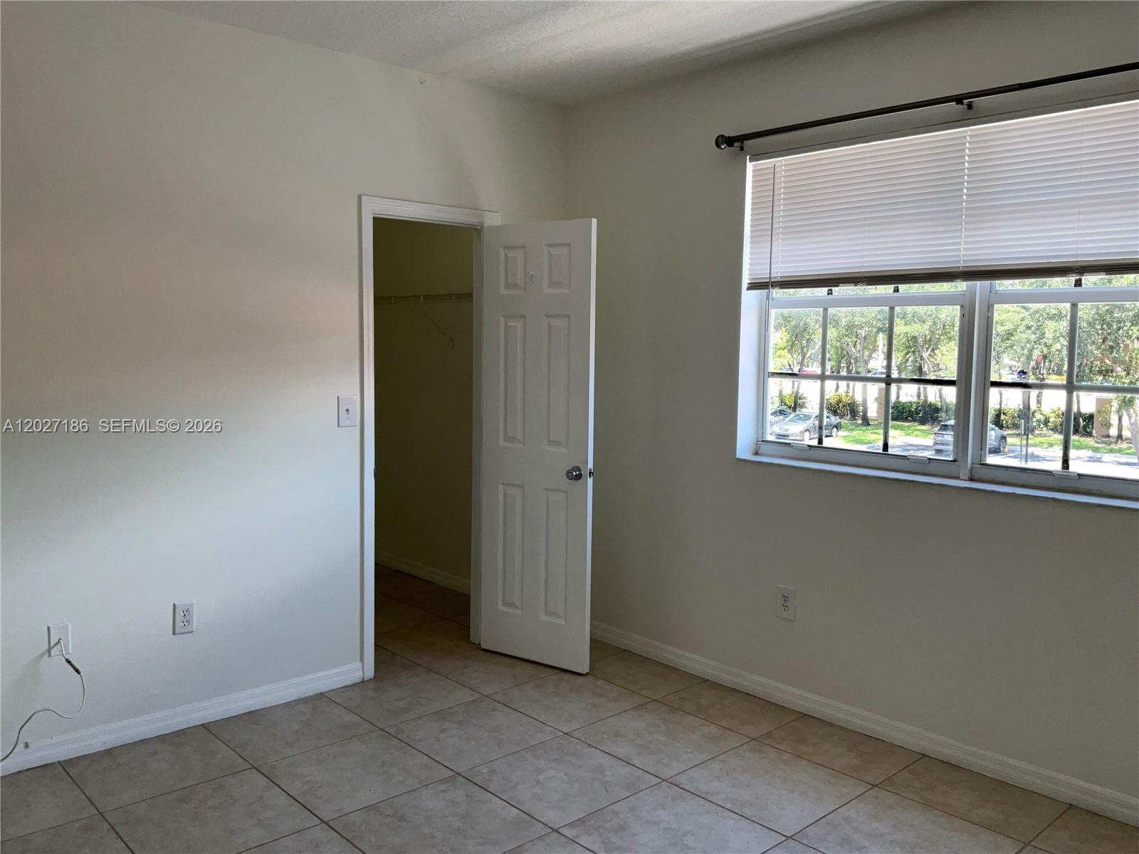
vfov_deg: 48.2
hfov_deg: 61.7
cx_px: 570
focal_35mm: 29
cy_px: 427
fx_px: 954
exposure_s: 1/145
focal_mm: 3
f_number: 1.8
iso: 16
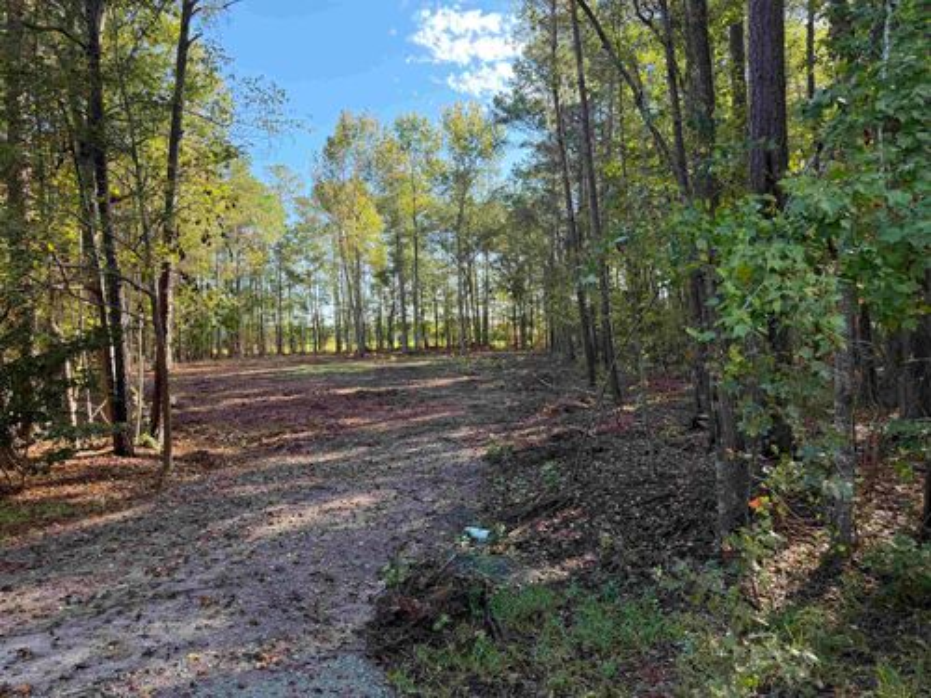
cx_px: 466
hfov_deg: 71.6
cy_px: 349
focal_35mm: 24
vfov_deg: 56.8
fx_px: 645
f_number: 1.78
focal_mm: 6.76
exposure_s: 1/280
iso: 80
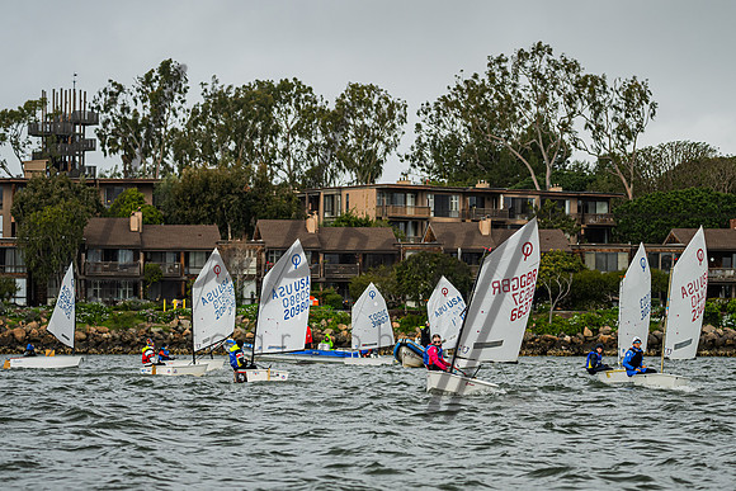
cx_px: 386
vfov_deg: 10.1
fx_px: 2784
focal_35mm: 136
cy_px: 258
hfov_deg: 15.1
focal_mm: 100
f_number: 4.5
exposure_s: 1/1600
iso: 320
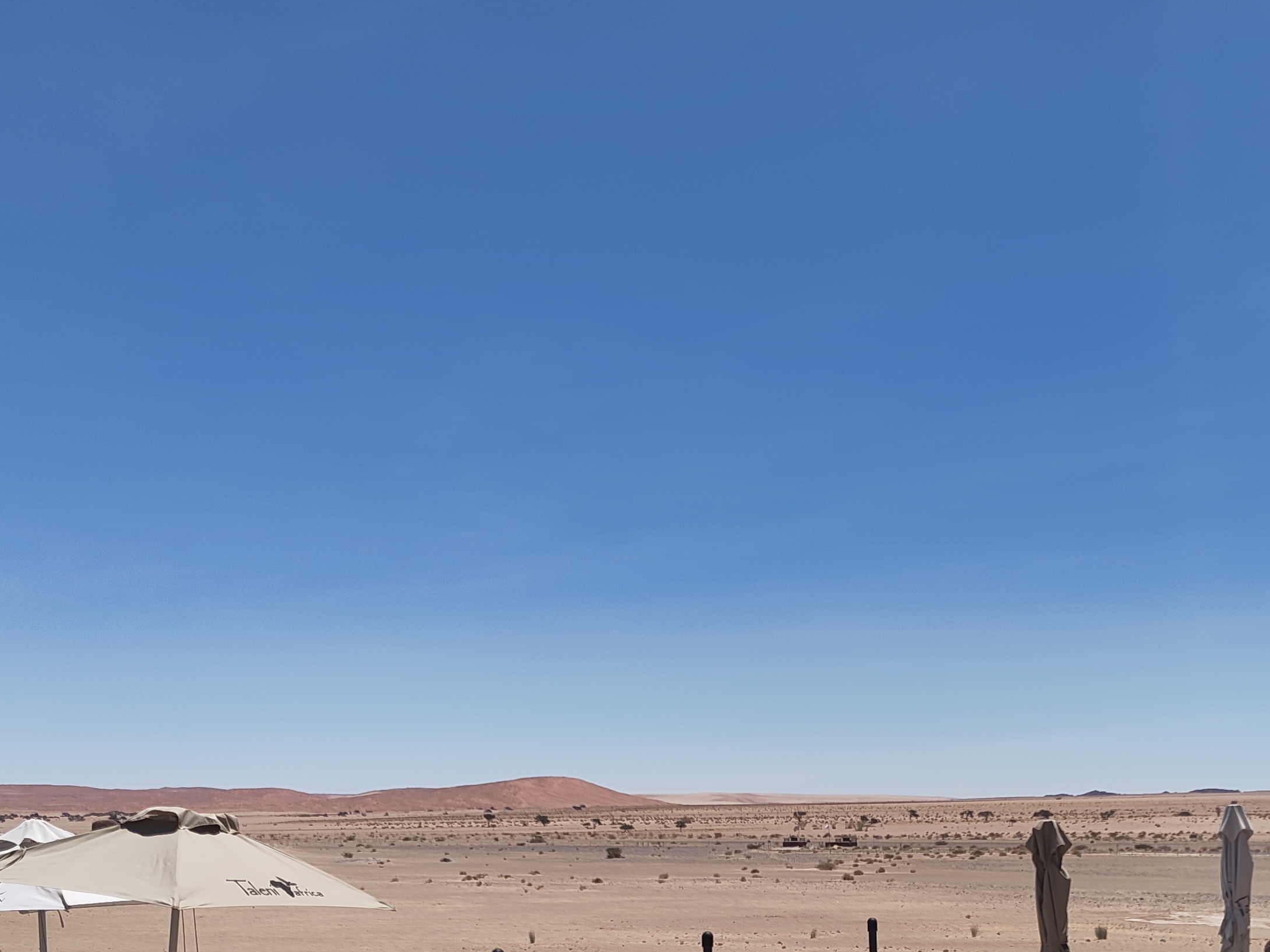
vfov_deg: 30.5
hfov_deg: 41.6
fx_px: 1651
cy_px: 890
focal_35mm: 45
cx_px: 824
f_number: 1.88
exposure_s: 1/1263
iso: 50
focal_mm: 5.56
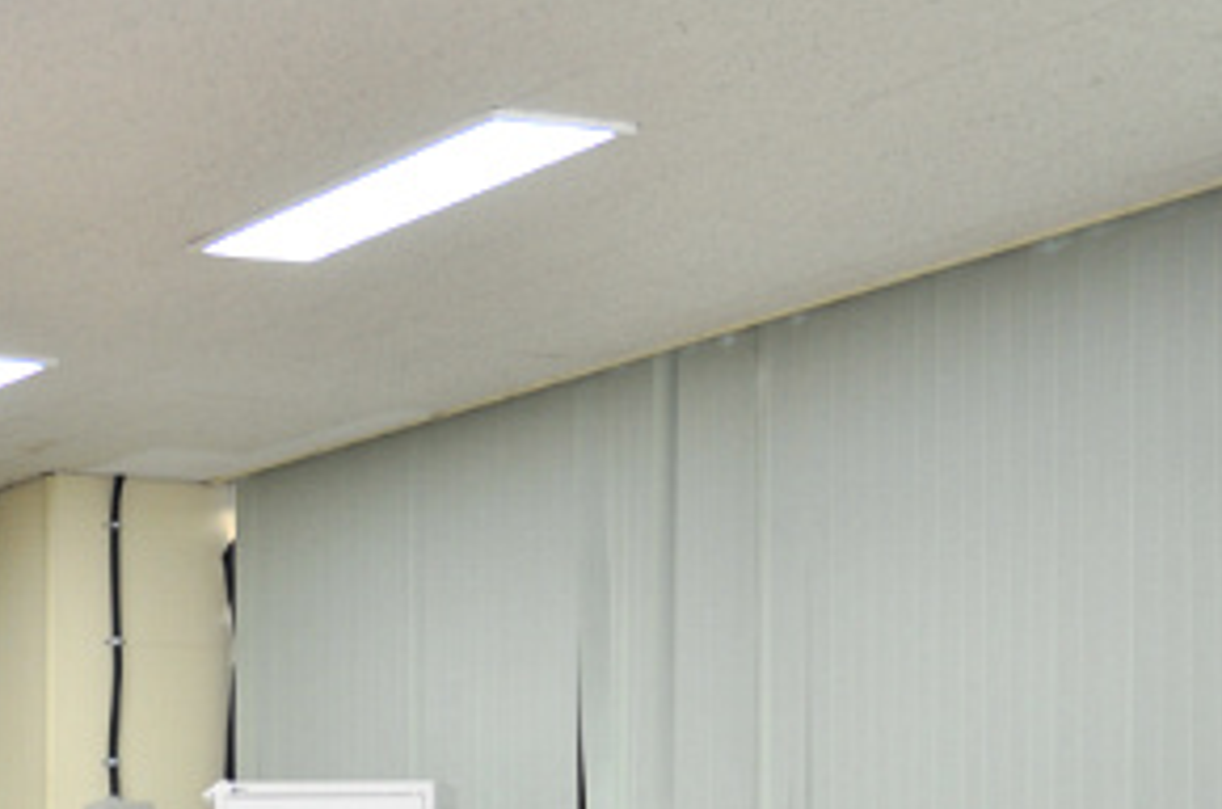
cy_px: 921
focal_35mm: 95
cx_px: -333
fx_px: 3218
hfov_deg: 19.9
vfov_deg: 14.0
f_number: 2.8
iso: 200
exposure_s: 1/60
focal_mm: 24
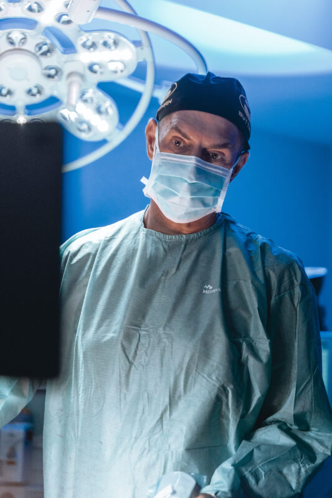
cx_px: 166
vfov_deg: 28.8
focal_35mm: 70
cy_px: 249
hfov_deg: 19.4
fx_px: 969
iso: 3200
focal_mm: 70
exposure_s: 1/250
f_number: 2.8
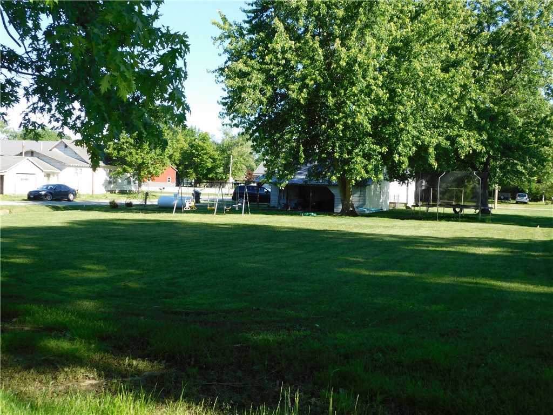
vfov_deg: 36.0
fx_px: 639
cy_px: 208
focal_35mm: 40
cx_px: 276
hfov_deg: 46.8
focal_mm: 7.1
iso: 125
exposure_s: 1/400
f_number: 3.6
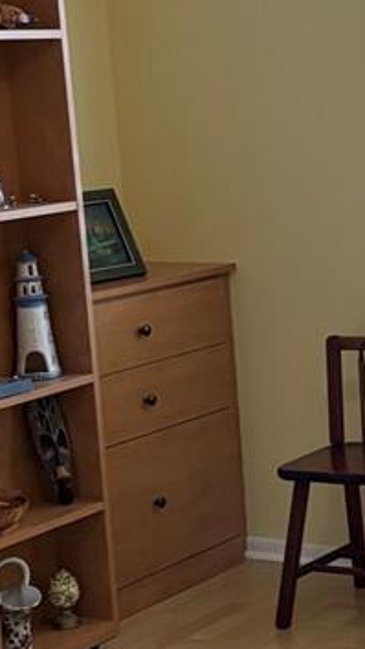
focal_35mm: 96
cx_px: 391
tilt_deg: -10.4
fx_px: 1653
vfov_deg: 22.2
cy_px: 356
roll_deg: +3.8
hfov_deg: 12.4
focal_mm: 5.96
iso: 200
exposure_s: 1/120
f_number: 1.6
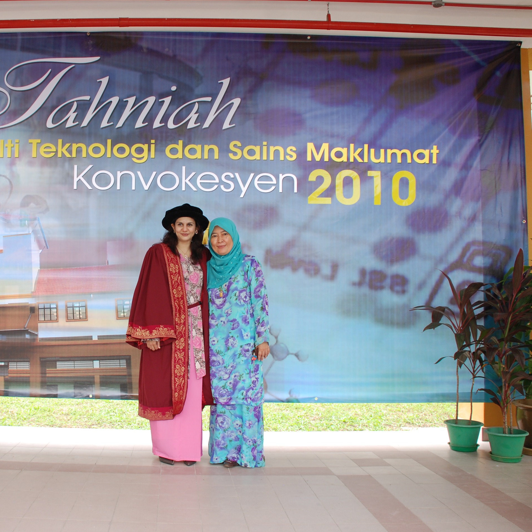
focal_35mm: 35
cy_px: 262
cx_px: 157
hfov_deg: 46.1
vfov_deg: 47.2
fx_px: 609
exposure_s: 1/100
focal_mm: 18
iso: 250
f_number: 3.5
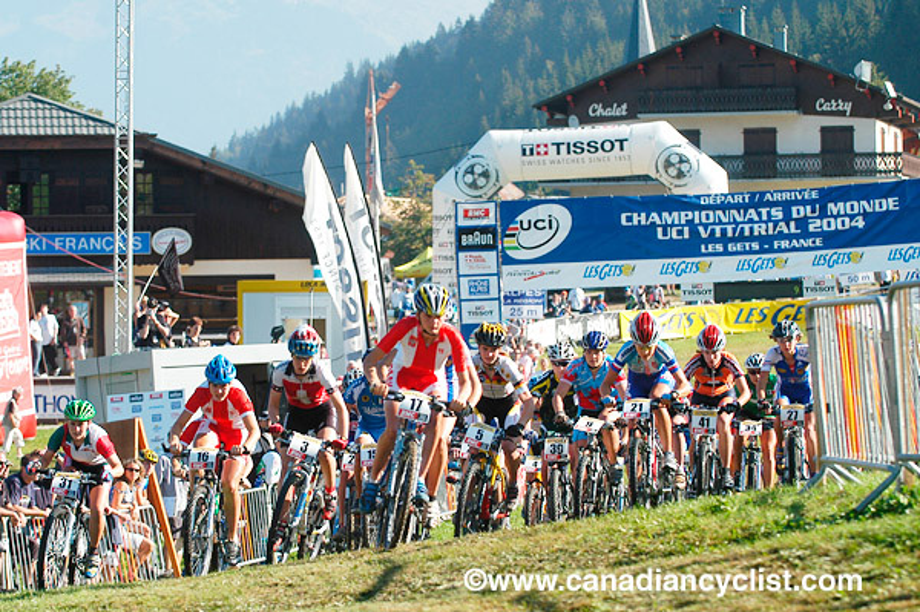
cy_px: 306
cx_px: 460
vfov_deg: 9.0
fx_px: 3907
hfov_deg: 13.4
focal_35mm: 153
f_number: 3.5
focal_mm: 102
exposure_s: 1/1250
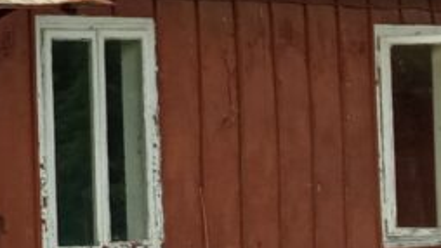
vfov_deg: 6.8
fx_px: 2082
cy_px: -10
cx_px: -655
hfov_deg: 10.3
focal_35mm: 178
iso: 111
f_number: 2.2
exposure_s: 1/341
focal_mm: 3.79
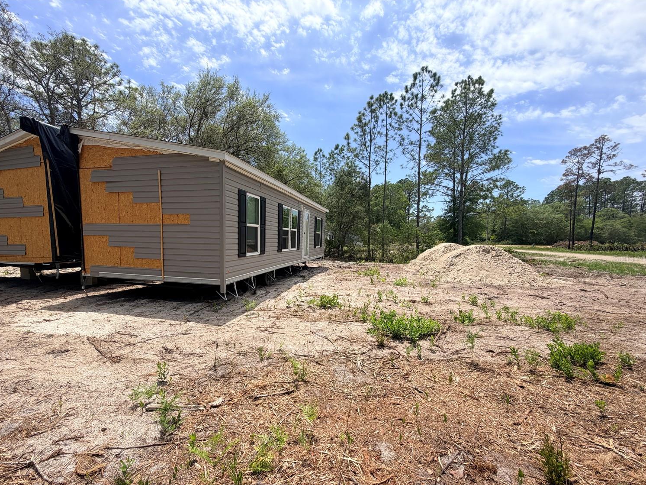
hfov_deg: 98.1
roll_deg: +0.3
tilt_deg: -3.9
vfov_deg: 81.7
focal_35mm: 15
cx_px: 308
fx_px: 280
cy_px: 258
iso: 20
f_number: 2.2
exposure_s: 1/830
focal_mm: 2.22
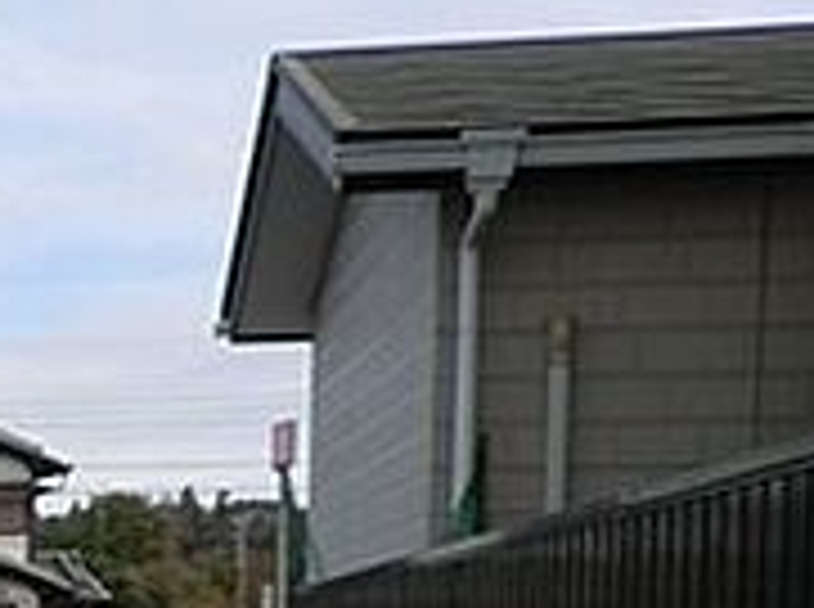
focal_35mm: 92
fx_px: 2159
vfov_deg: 15.1
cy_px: 835
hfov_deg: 17.7
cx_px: -603
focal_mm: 4.7
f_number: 2.8
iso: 50
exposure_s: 1/800
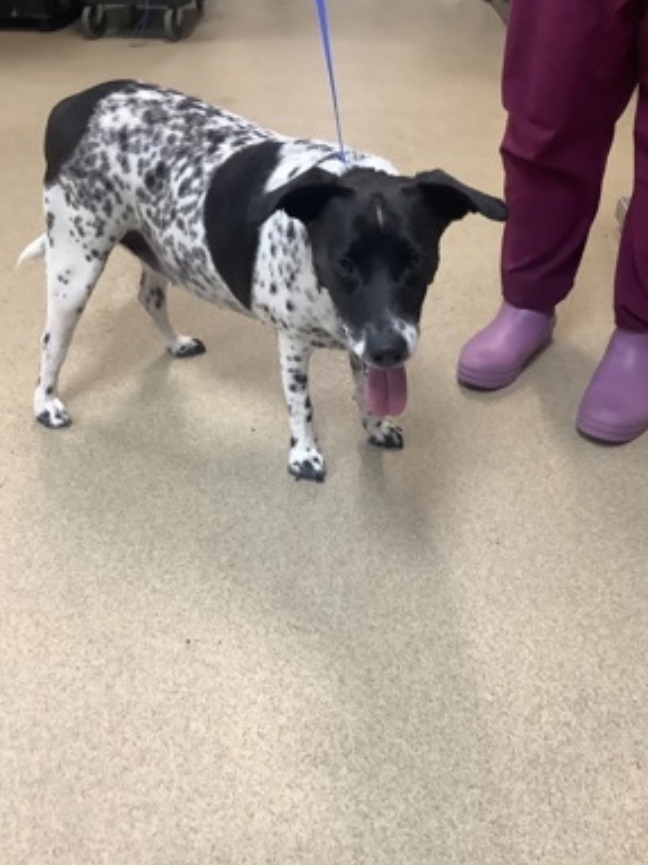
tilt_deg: -35.0
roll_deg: -1.8
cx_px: 347
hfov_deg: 41.7
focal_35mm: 34
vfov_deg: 54.0
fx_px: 849
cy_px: 440
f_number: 2.4
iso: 200
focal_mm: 3.3
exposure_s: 1/60
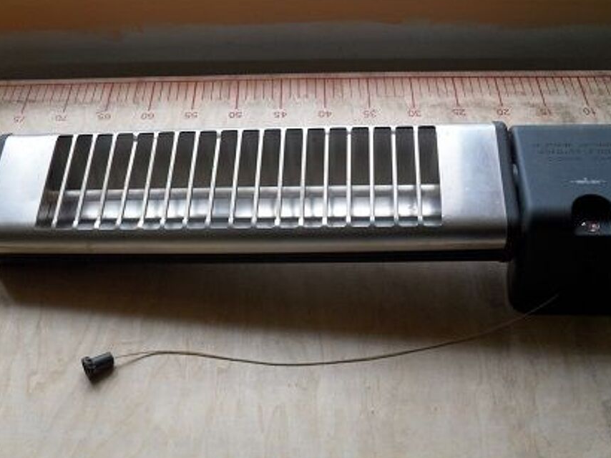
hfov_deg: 45.8
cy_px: 243
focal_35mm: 41
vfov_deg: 35.1
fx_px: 723
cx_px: 311
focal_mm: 6.2
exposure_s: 1/60
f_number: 2.8
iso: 100
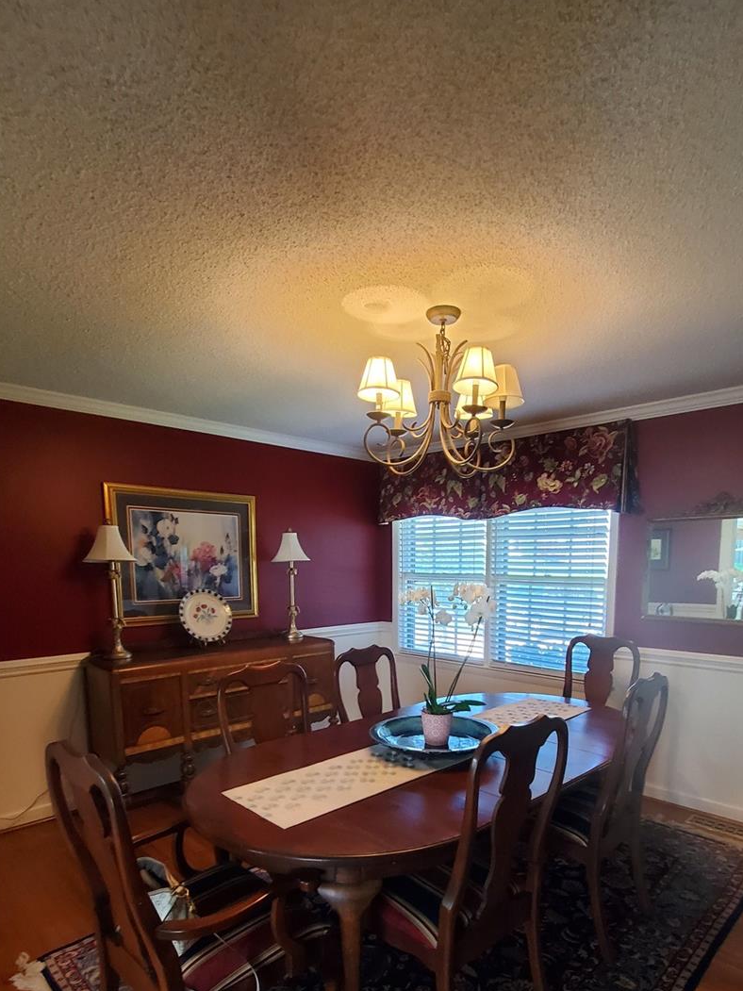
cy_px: 646
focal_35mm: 19
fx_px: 544
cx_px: 413
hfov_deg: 68.5
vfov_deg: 82.3
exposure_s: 1/60
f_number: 2.2
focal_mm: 1.8
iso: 400
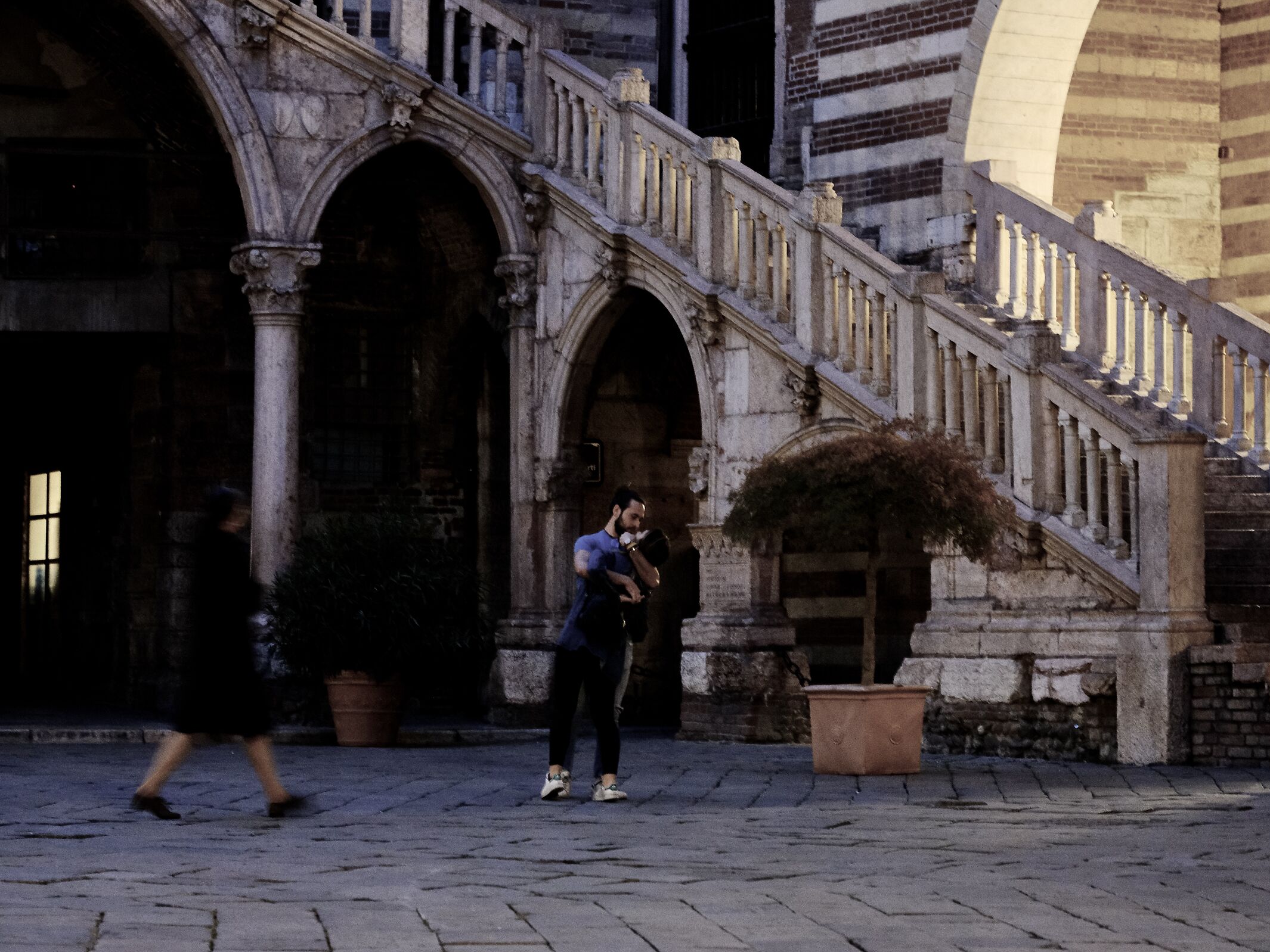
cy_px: 476
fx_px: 3339
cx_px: 706
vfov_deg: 16.2
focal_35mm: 91
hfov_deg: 21.5
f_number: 4
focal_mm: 56
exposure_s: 1/15
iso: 3200
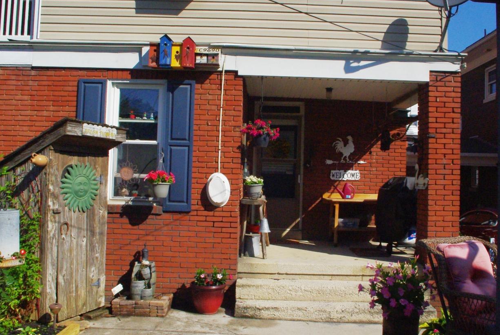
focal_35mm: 33
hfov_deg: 57.1
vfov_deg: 40.1
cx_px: 267
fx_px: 459
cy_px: 168
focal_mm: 18
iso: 800
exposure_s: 1/500
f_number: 11
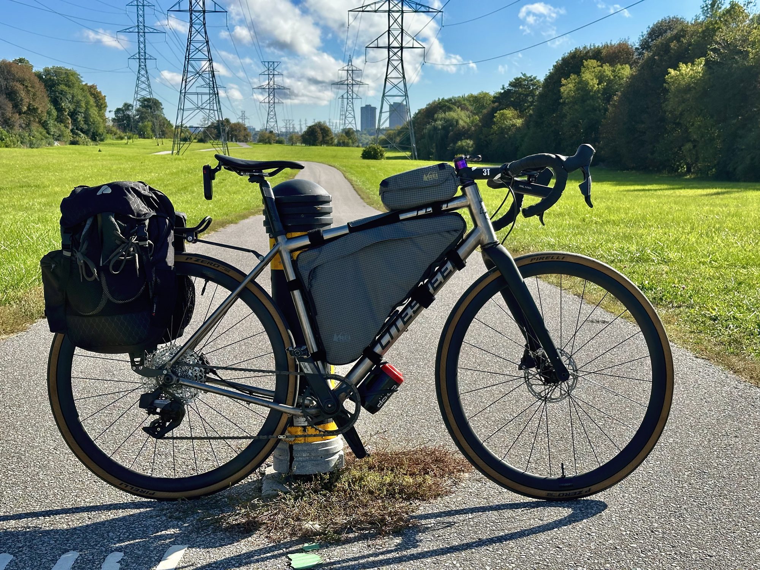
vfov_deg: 30.3
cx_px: 380
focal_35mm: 48
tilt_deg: -8.2
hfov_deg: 39.7
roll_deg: +0.0
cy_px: 285
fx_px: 1054
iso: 64
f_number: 1.78
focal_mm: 6.86
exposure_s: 1/2469
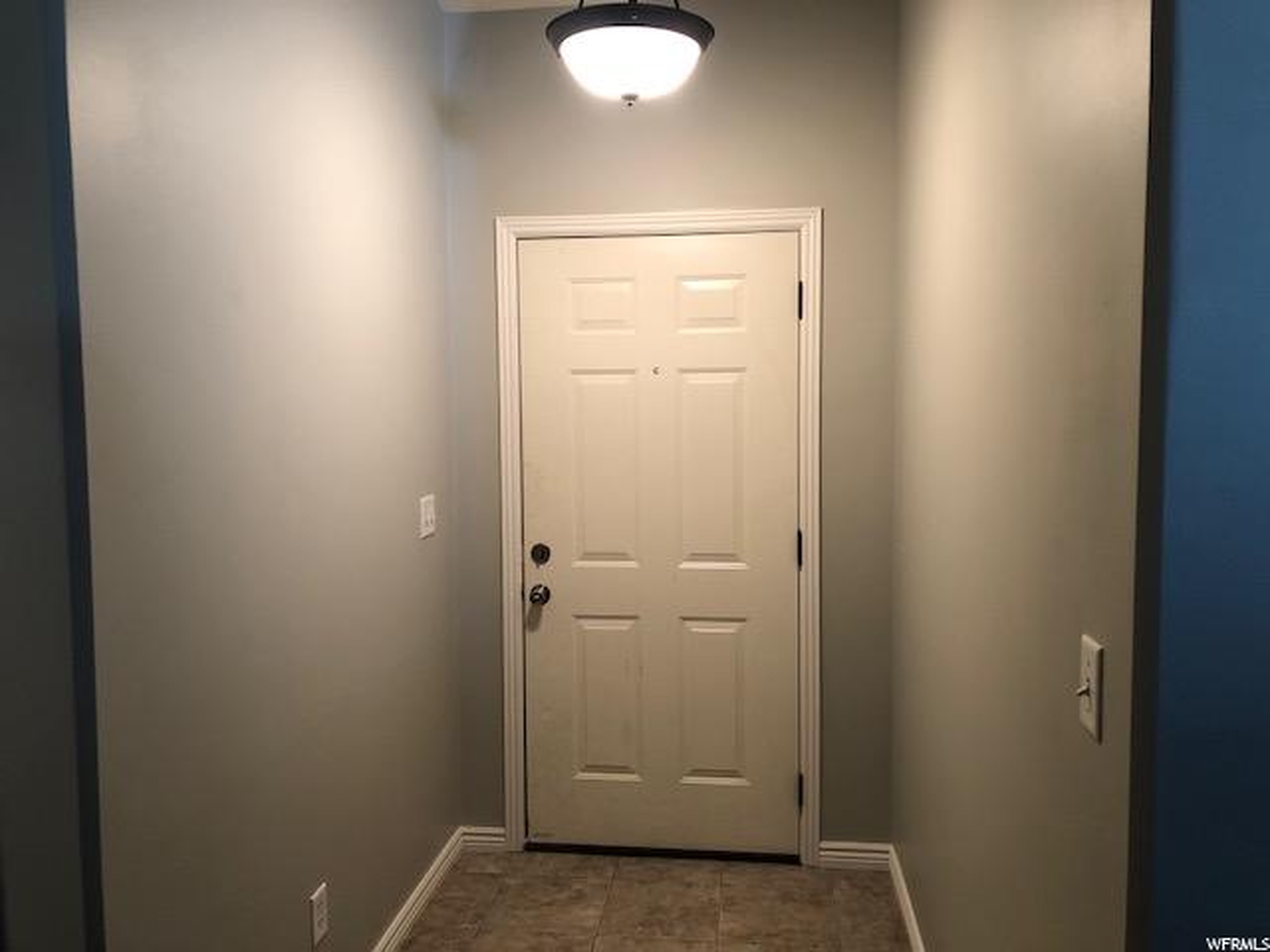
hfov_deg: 63.4
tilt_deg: -4.3
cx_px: 635
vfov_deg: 49.7
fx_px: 1027
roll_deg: -0.5
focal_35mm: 28
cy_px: 476
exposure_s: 1/15
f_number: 1.8
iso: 50
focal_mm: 3.99
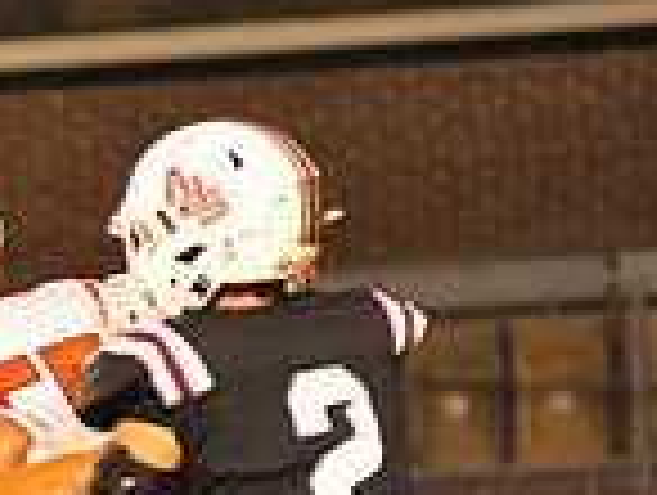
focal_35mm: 761
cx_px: -612
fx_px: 14467
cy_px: 756
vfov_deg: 2.0
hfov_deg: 2.6
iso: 5000
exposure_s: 1/160
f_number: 5
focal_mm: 200
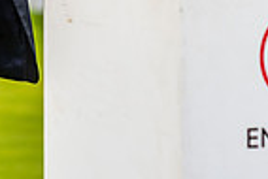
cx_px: 91
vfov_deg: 3.9
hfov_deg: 5.9
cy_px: -163
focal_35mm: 346
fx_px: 2578
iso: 320
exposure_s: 1/200
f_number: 2.8
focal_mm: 85
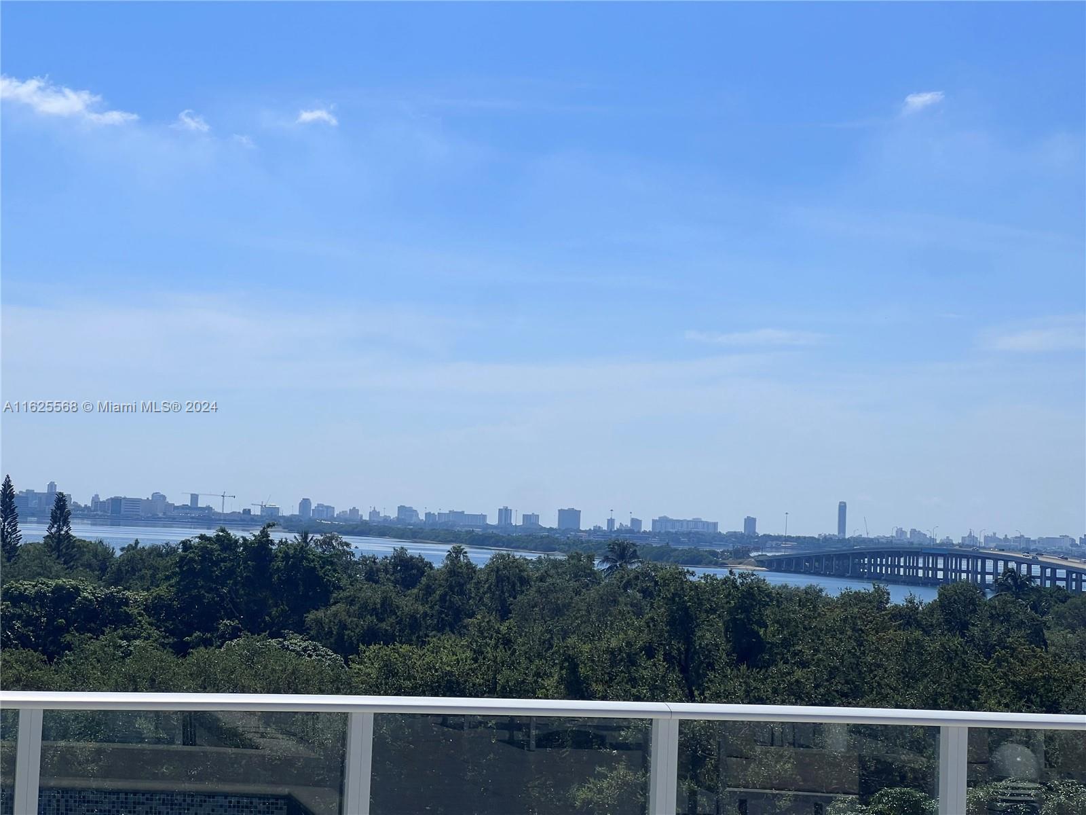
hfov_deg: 25.3
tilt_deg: +2.6
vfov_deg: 19.1
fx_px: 2416
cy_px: 408
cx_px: 543
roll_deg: -2.4
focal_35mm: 77
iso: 32
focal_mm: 9
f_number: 2.8
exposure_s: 1/2320
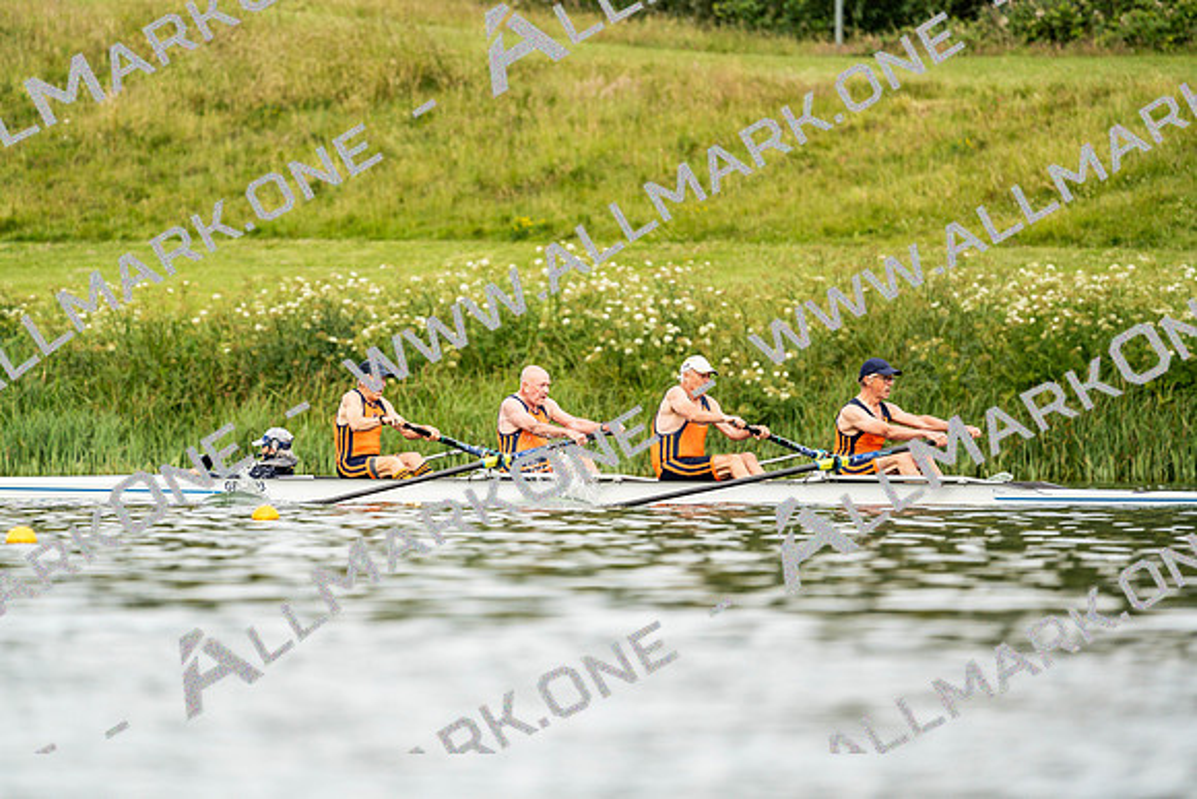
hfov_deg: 3.4
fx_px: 19954
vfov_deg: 2.3
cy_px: 400
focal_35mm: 600
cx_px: 598
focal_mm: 600
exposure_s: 1/2000
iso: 500
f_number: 6.3
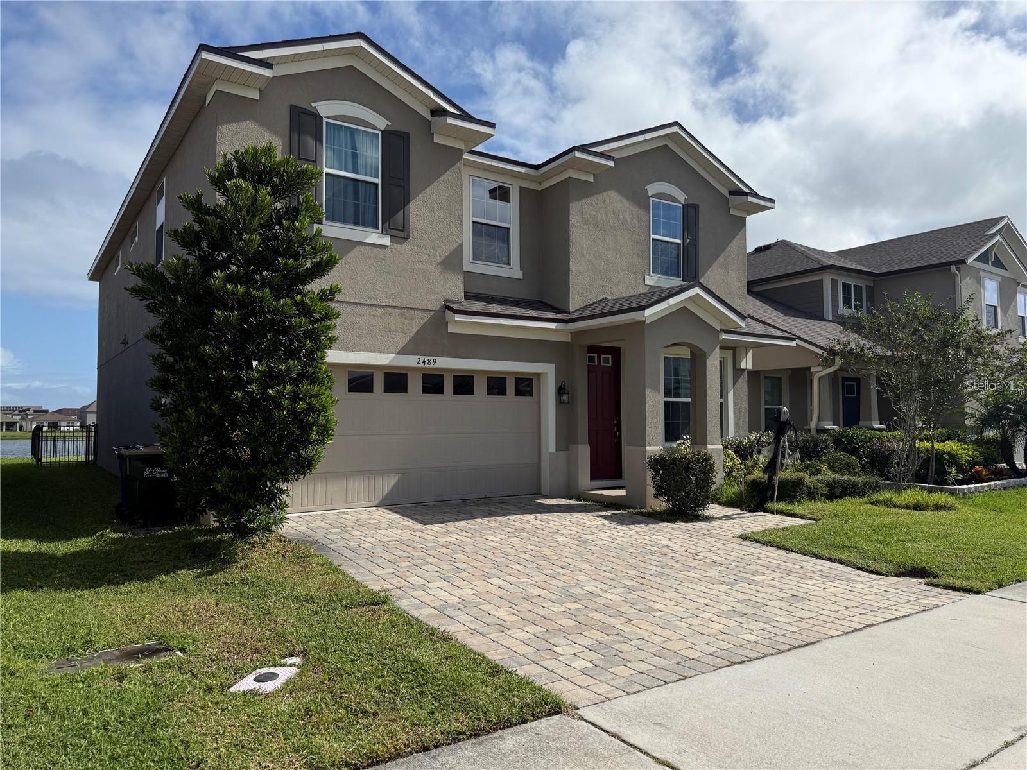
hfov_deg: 71.6
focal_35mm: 24
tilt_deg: +3.1
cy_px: 385
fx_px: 712
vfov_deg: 56.8
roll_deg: -0.3
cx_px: 514
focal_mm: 6.76
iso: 100
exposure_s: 1/9091
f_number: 1.78
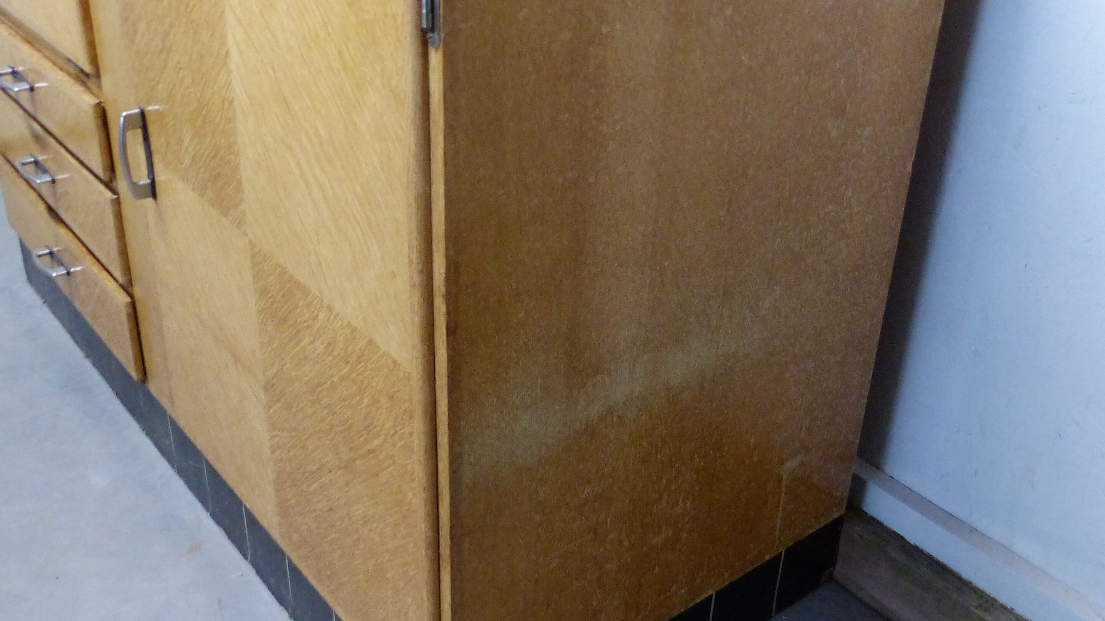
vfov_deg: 31.2
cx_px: 550
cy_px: 279
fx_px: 1113
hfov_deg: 52.8
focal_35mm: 38
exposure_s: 1/13
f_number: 2.8
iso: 400
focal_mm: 4.5
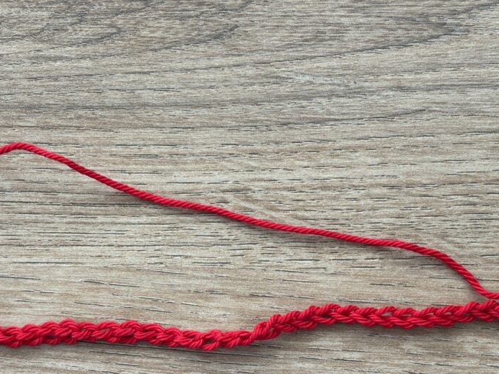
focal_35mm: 77
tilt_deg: -83.9
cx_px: 295
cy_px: 256
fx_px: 1110
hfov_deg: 25.3
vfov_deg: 19.1
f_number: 1.6
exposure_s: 1/119
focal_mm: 5.96
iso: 50
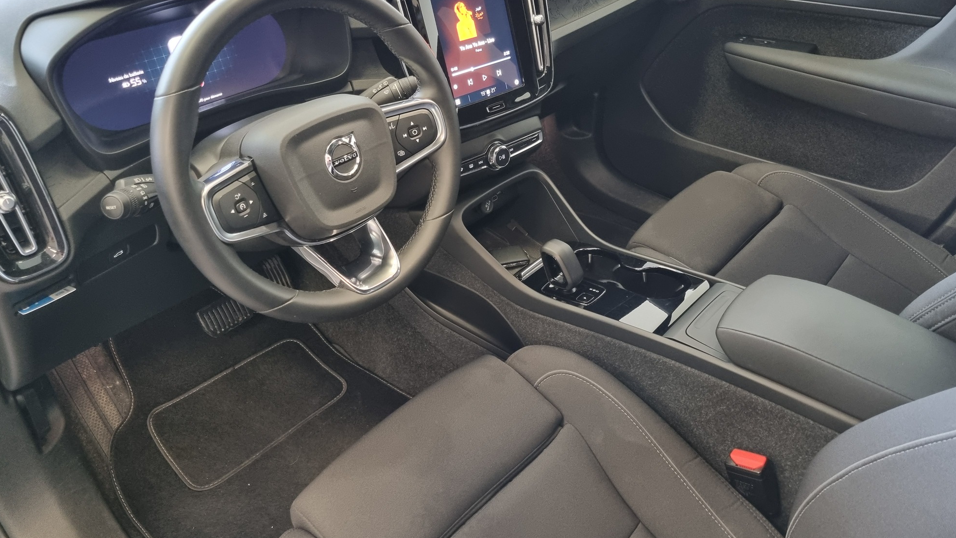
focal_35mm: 29
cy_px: 231
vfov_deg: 40.1
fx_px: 735
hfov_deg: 66.1
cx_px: 487
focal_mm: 5.4
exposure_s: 1/40
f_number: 1.8
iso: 500
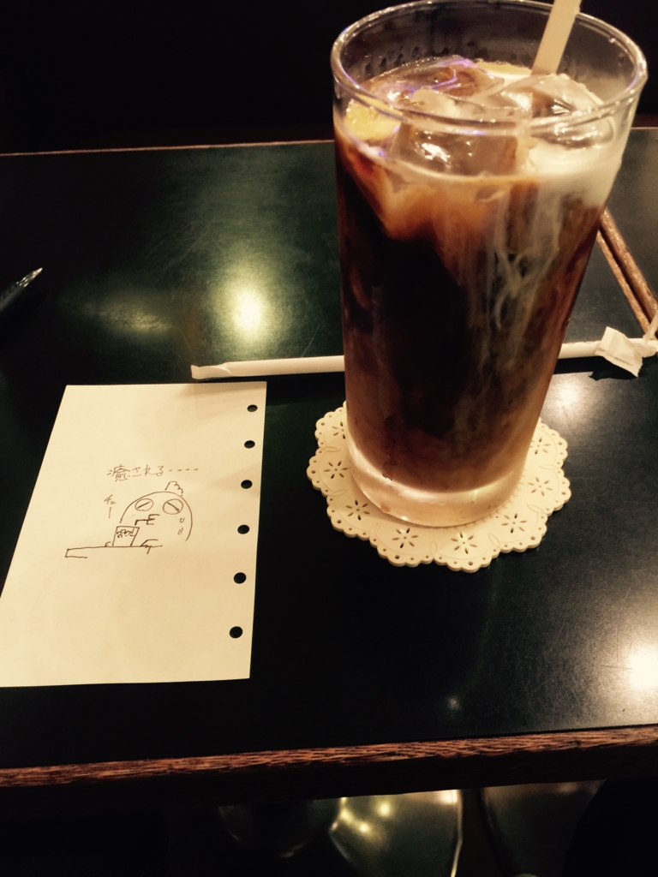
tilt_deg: -44.8
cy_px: 438
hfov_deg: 48.2
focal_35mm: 29
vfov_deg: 61.7
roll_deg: -0.4
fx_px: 735
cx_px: 329
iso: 100
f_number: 2.2
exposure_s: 1/10
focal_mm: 4.15
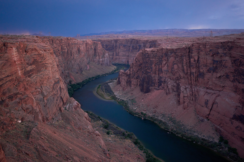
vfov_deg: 37.8
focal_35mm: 35
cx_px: 122
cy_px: 81
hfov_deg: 54.4
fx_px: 237
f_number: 1.4
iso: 1250
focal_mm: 35
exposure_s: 1/30
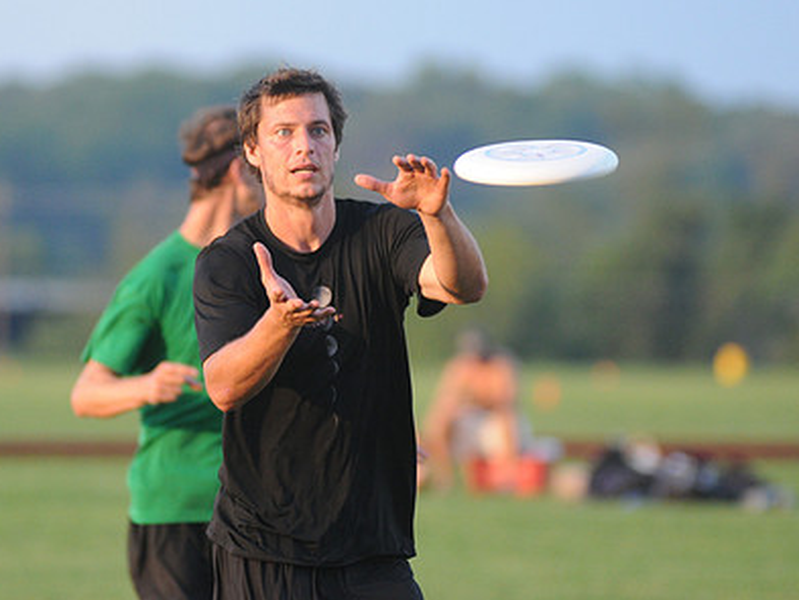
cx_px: 364
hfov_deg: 4.7
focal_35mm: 426
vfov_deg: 3.5
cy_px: 343
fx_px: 9836
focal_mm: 200
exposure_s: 1/1250
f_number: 2.8
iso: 640
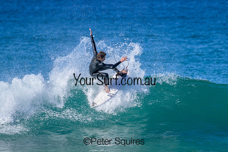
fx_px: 4879
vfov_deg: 1.8
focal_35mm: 770
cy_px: 81
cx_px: 129
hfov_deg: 2.7
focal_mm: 560
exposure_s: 1/1000
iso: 280
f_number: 8
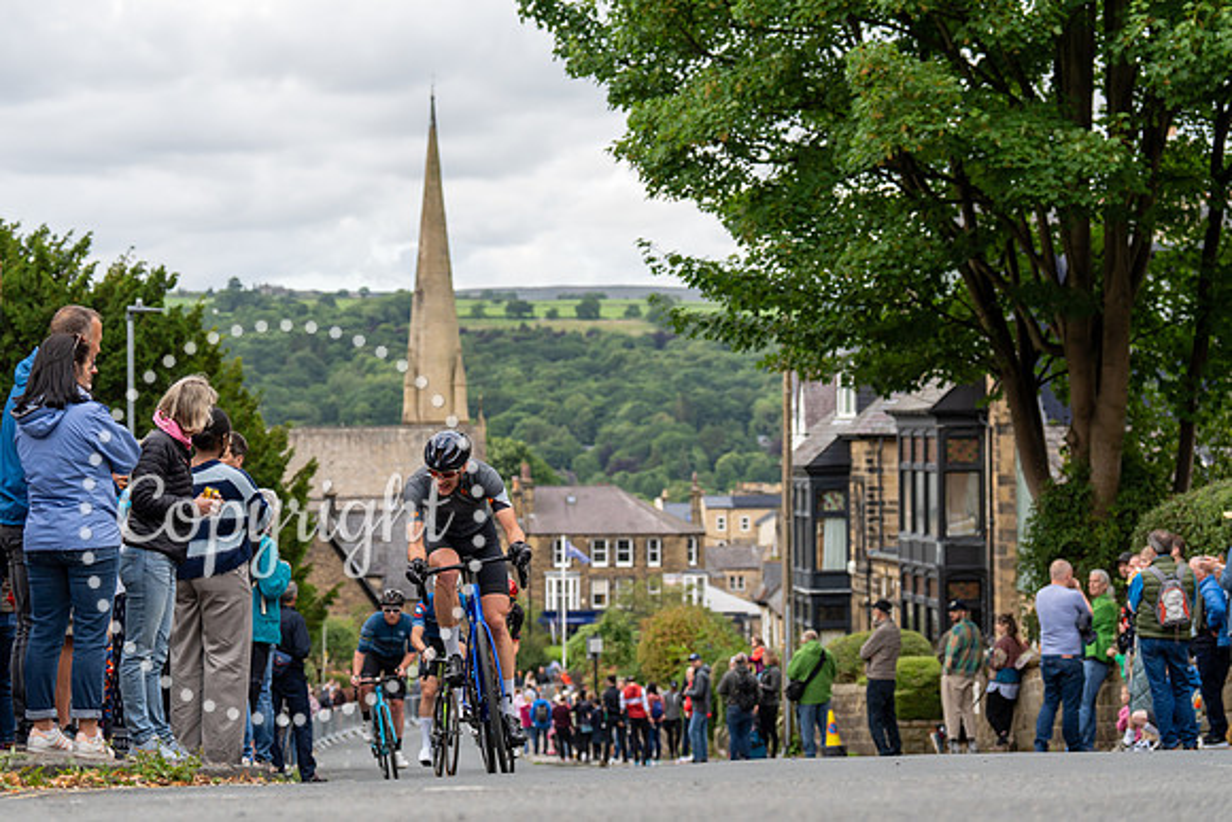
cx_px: 521
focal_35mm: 81
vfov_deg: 16.9
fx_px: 2764
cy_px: 375
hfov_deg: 25.1
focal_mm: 70
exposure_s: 1/800
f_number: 3.5
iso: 400
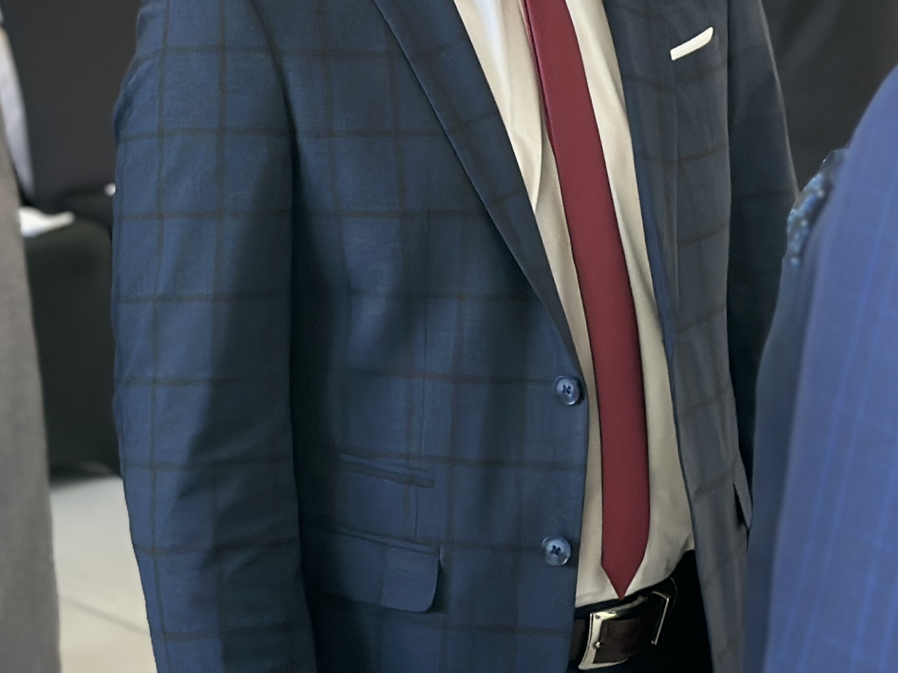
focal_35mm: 125
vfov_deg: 11.6
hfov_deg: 15.7
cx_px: 289
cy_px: -147
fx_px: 3243
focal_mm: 6.86
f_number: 1.78
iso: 100
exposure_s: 1/123
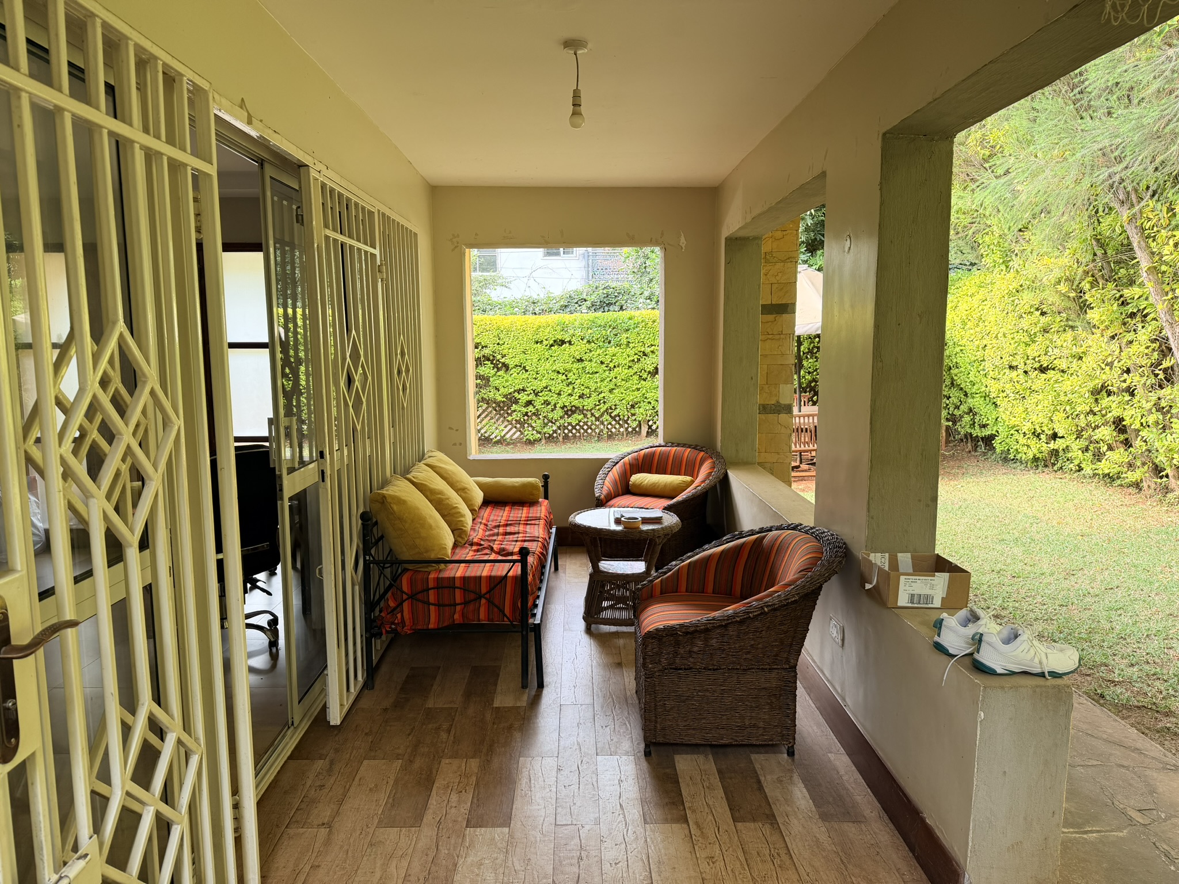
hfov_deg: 71.6
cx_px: 590
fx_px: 817
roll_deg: +0.2
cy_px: 442
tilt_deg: -7.5
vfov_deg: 56.8
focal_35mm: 24
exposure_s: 1/180
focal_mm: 6.76
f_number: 1.78
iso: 80
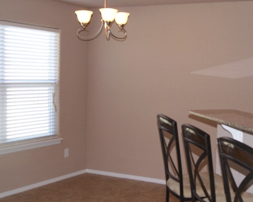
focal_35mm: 54
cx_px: 191
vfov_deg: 28.1
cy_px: 107
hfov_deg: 34.0
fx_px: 404
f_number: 5.6
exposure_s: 1/60
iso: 400
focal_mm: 18
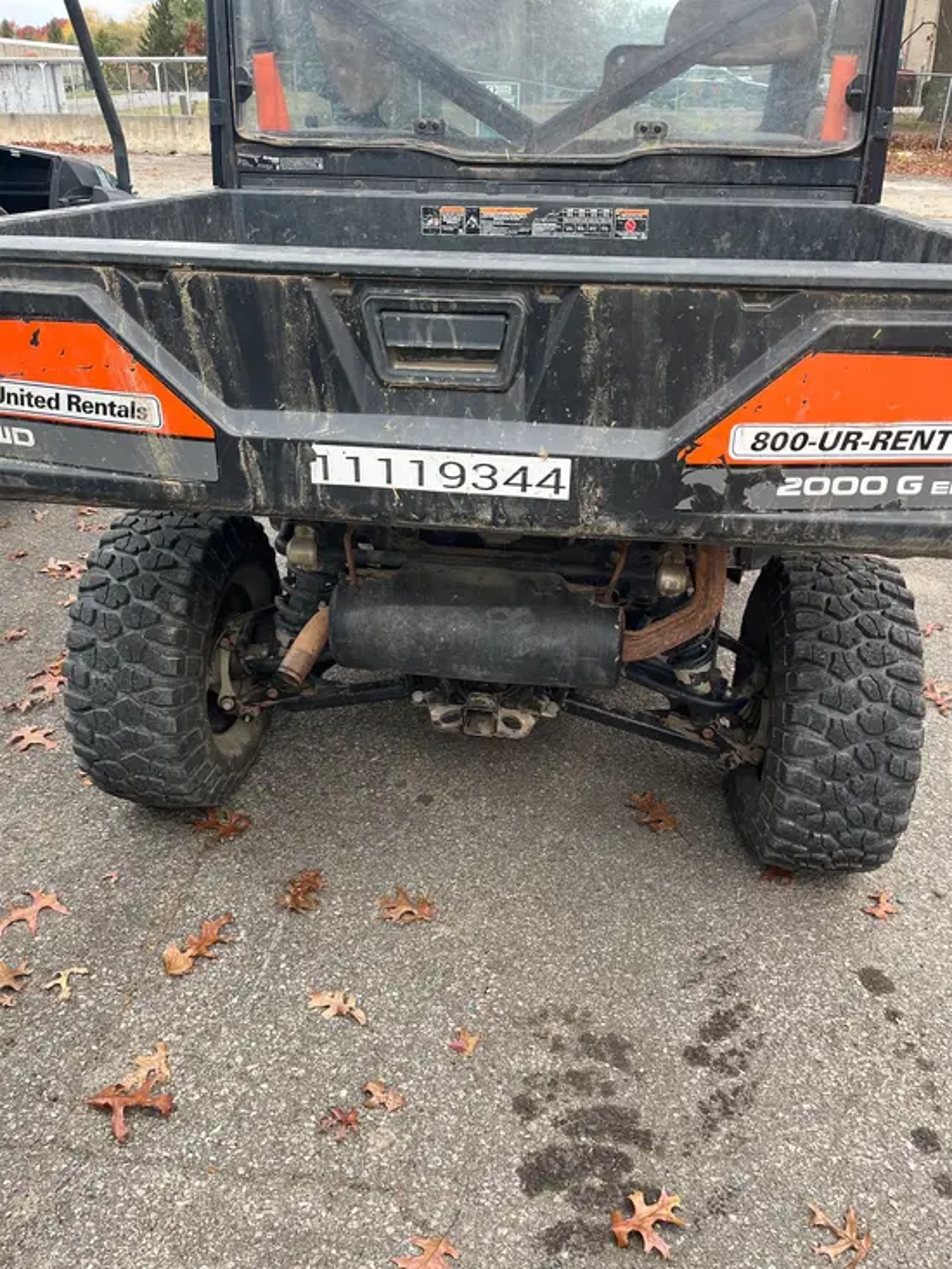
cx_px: 476
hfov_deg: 53.1
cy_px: 634
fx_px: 953
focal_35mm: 26
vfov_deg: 67.3
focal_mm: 5.1
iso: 50
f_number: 1.6
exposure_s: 1/121
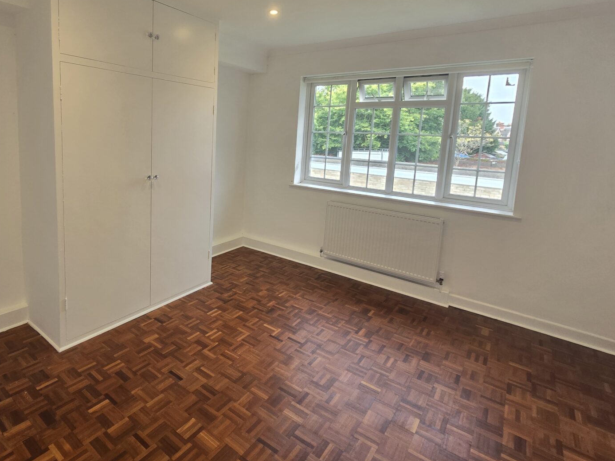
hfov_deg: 85.9
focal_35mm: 18
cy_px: 186
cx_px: 228
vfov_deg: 70.9
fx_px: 320
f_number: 2.2
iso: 64
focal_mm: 2.2
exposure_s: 1/60
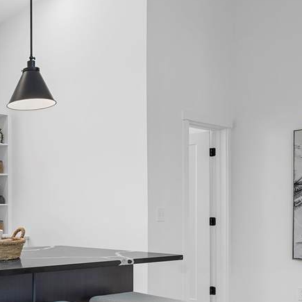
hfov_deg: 33.3
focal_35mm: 40
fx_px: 395
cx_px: -69
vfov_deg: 41.2
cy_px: 208
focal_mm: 16
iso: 80
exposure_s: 1/1.67
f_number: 8
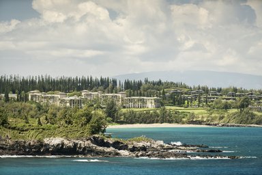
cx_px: 131
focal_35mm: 175
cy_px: 88
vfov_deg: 7.8
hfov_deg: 11.7
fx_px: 1274
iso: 100
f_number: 2.8
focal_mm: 175
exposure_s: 1/500
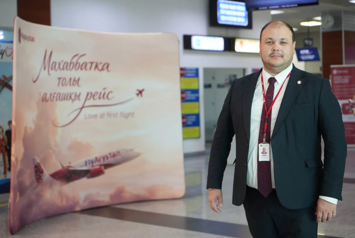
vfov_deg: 20.3
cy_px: 119
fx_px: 661
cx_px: 178
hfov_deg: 30.1
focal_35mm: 67
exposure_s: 1/100
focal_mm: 67
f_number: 4
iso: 1600
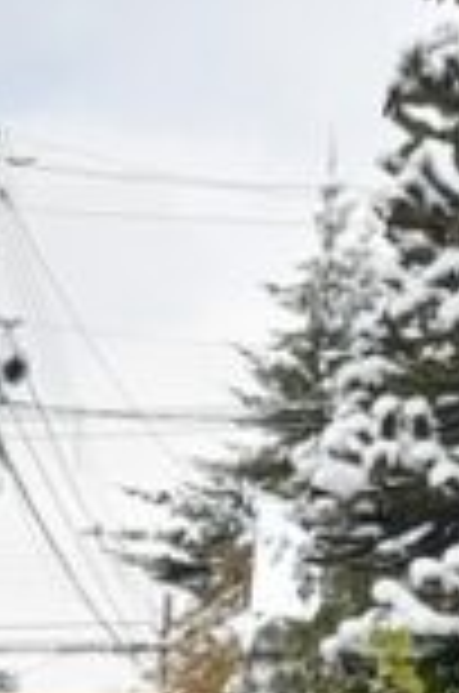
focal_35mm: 127
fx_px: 2440
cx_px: -135
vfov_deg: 14.4
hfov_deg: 10.5
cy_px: 1208
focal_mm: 4.6
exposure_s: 1/216
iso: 20
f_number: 2
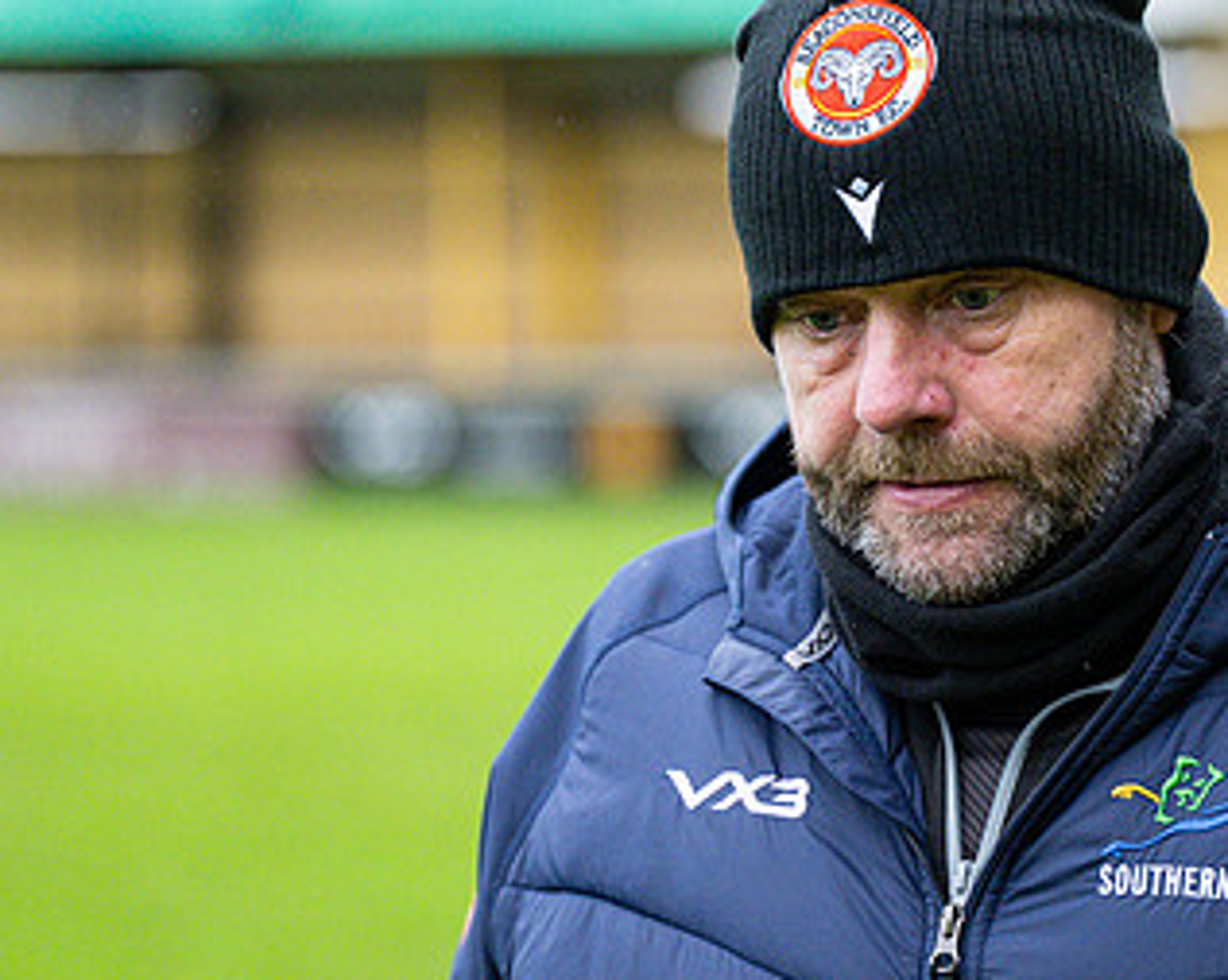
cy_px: 546
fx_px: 7625
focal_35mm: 210
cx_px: 1089
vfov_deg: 7.4
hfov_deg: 9.2
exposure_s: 1/1600
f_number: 2.8
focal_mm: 105
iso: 2000
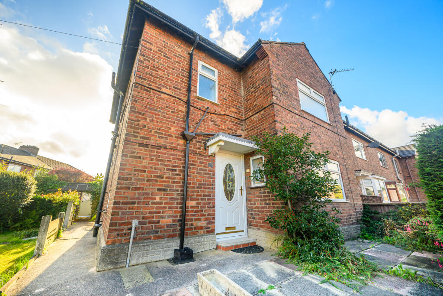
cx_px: 222
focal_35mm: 14
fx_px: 172
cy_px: 148
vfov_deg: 81.2
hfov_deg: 104.2
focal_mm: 14
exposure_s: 1/100
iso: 250
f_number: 8
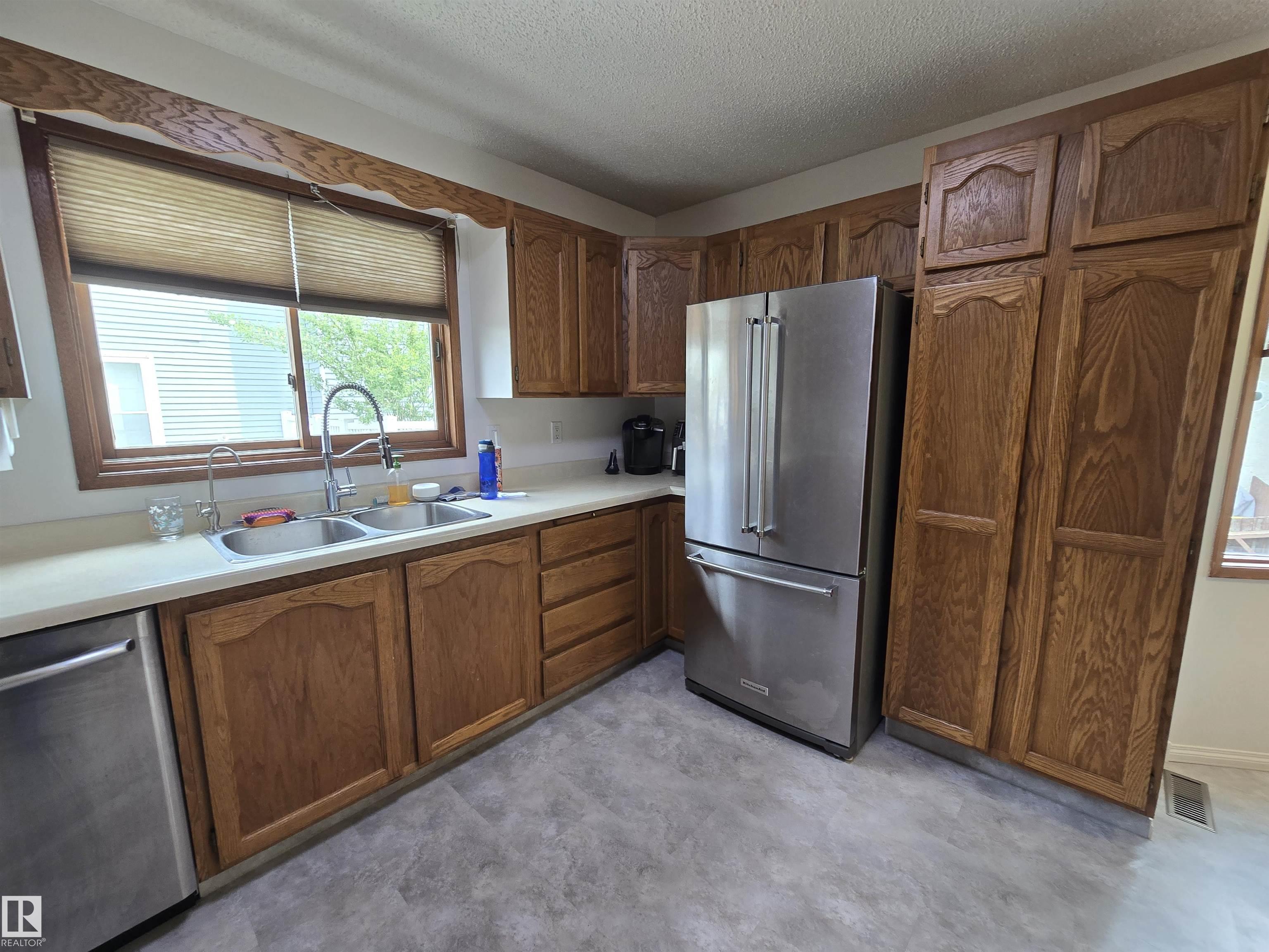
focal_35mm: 13
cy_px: 476
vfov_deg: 89.9
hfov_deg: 106.2
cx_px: 634
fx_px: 477
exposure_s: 1/54.4
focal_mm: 2.2
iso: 125
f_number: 2.2
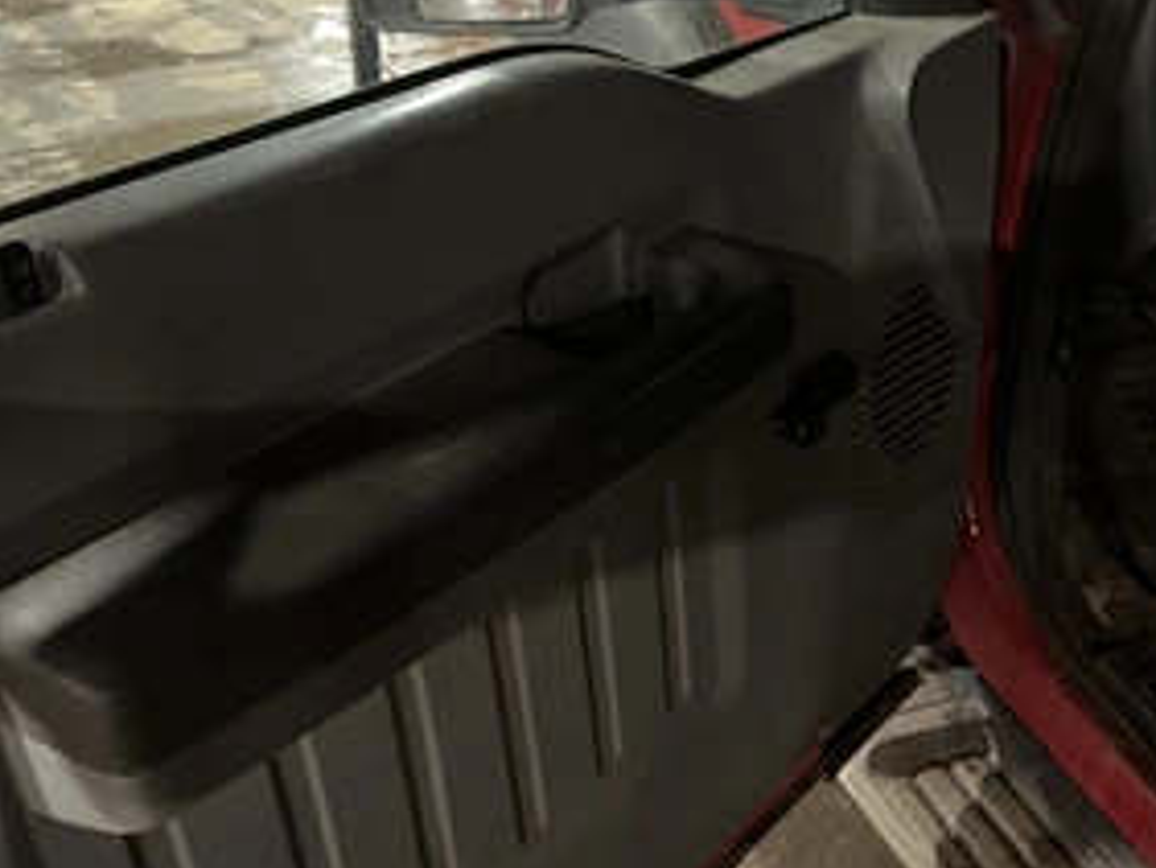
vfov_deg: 38.7
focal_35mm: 37
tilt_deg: -31.2
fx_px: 1236
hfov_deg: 49.8
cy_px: 440
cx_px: 457
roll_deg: +1.6
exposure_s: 1/24
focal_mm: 5.1
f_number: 1.6
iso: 1000
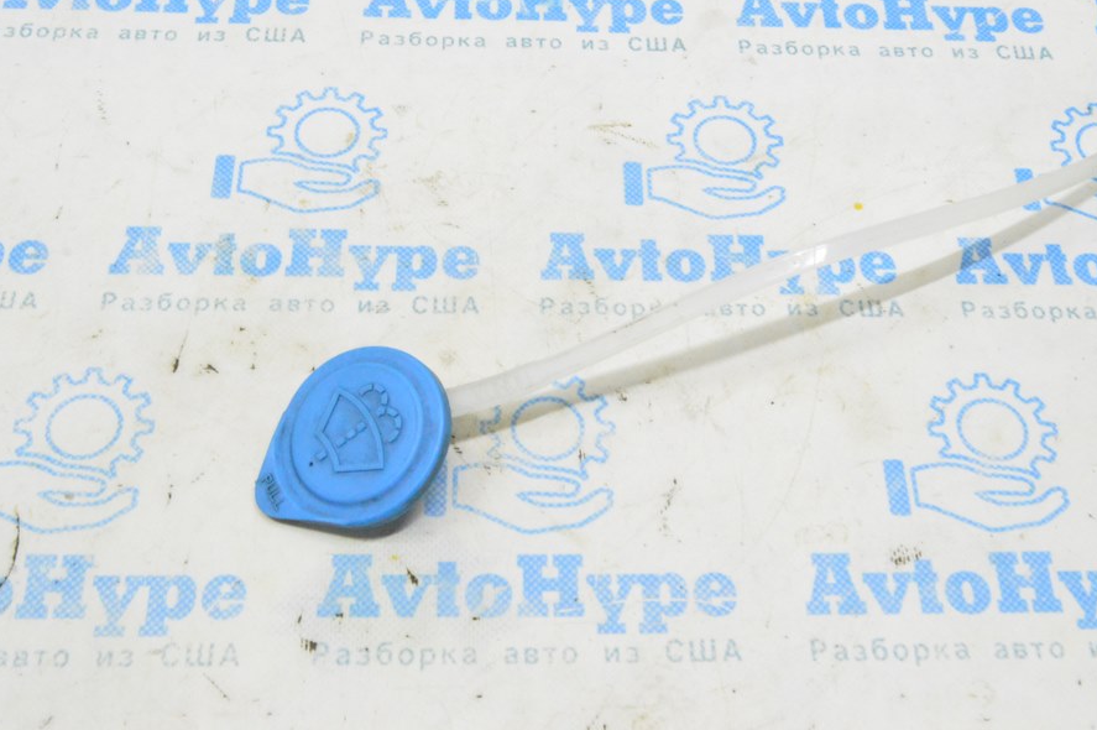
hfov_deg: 43.6
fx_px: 1370
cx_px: 586
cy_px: 310
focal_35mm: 45
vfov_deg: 29.8
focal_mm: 26
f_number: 20
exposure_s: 1/15
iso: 6400
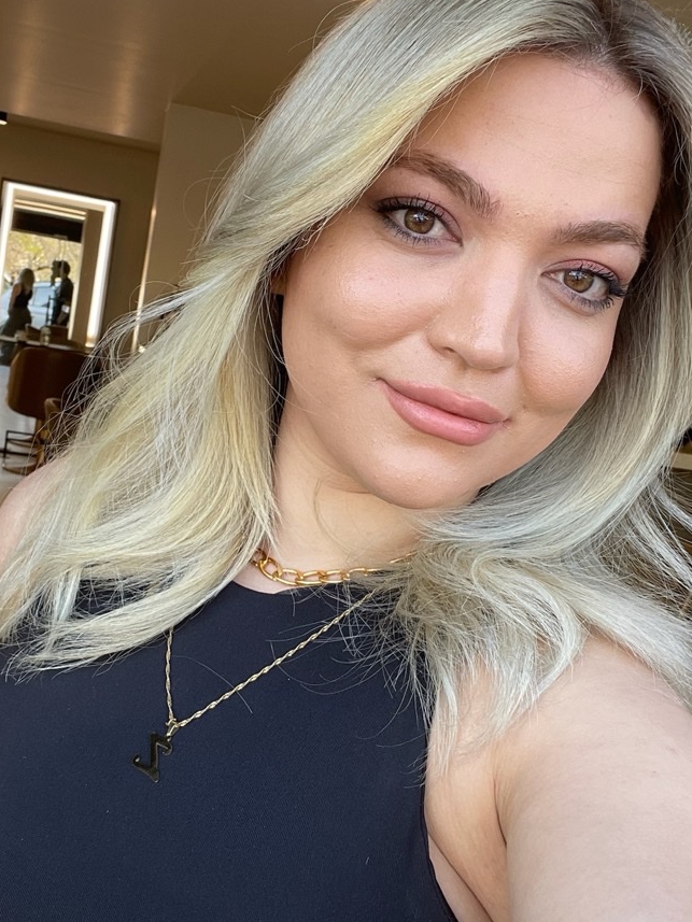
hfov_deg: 34.3
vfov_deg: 44.8
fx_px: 1119
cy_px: 479
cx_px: 283
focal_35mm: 42
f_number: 2.2
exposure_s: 1/121
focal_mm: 2.71
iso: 40
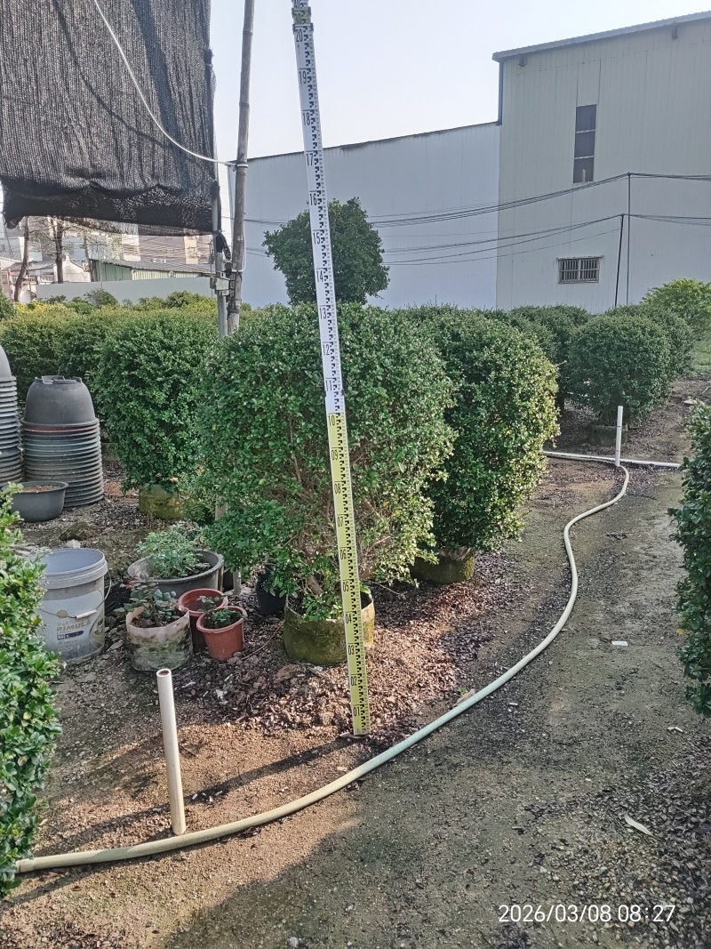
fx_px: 712
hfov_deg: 53.1
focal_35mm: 26
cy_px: 474
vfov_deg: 67.3
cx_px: 356
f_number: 1.8
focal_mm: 4.26
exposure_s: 1/218
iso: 100
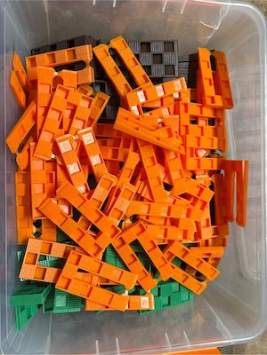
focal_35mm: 26
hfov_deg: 53.1
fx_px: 267
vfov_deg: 67.3
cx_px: 134
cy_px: 178
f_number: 1.6
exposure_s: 1/50
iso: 125
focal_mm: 5.96
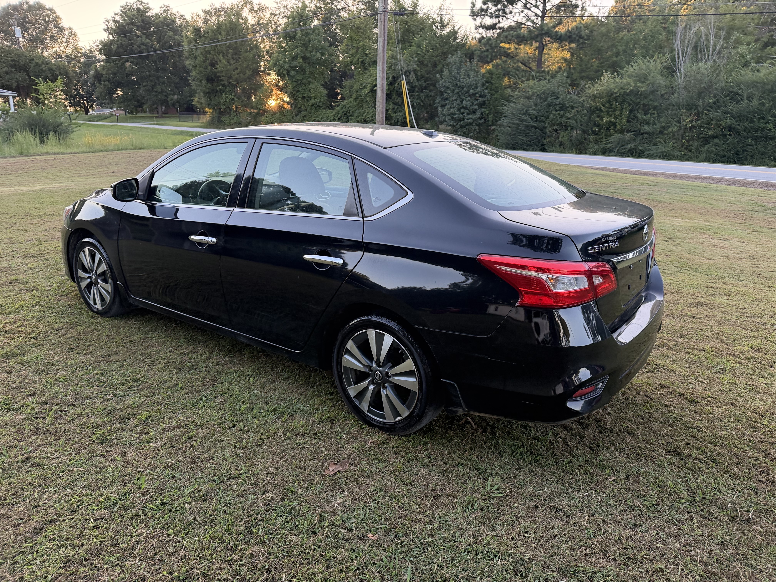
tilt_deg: -7.5
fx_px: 538
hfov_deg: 71.6
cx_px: 388
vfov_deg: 56.8
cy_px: 291
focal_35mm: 24
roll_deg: +0.1
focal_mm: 6.76
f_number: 1.78
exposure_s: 1/218
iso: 160
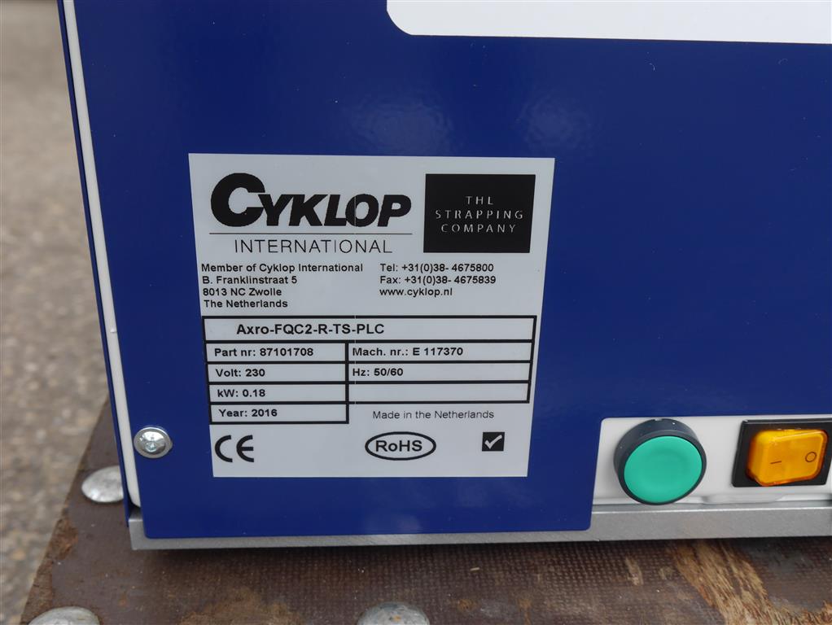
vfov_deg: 32.9
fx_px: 1058
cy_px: 312
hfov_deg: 42.9
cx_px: 416
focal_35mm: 44
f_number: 6.3
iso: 160
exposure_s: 1/200
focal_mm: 22
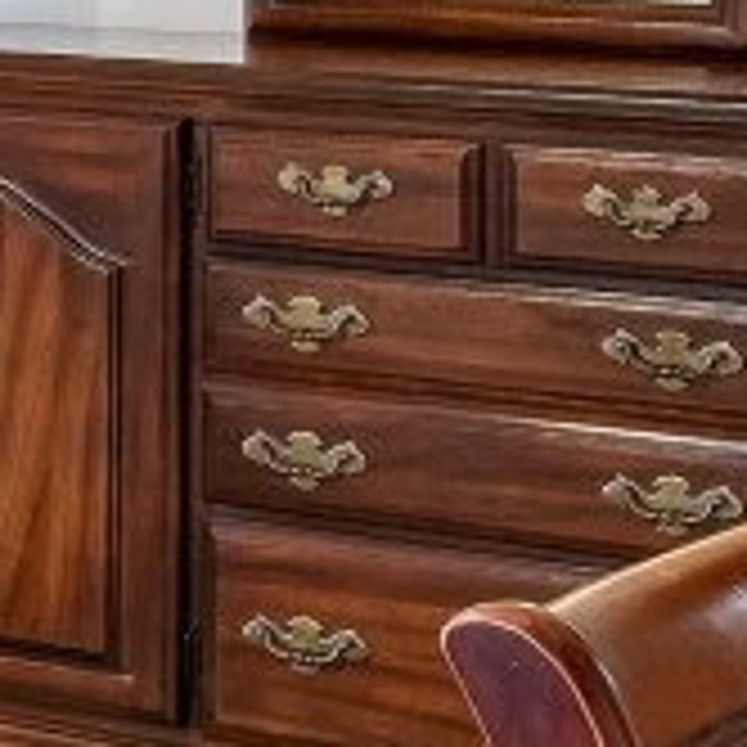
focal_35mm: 147
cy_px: -45
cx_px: -2034
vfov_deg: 11.7
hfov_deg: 8.2
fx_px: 3589
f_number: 8
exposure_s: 1/6
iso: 400
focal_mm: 16
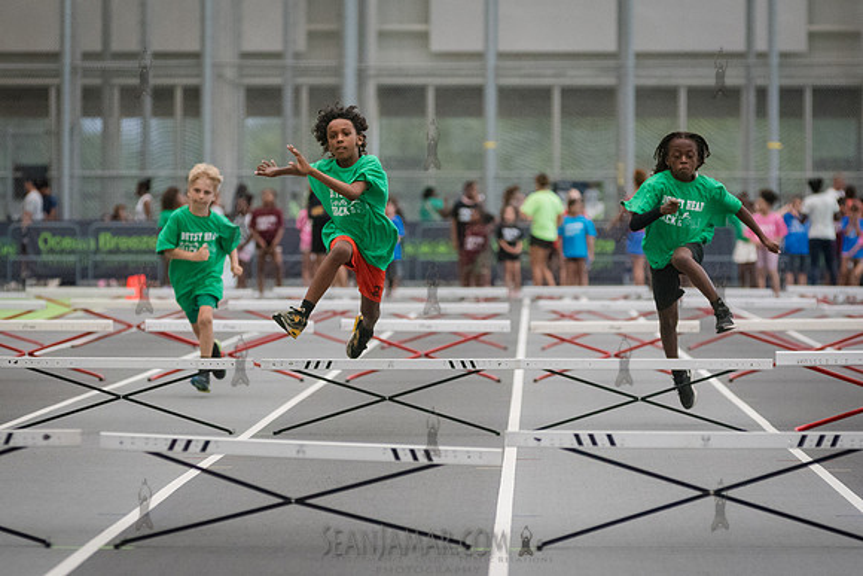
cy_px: 243
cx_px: 443
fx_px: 4970
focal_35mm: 207
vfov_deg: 6.6
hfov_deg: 9.9
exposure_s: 1/1600
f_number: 4
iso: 6400
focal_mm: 155
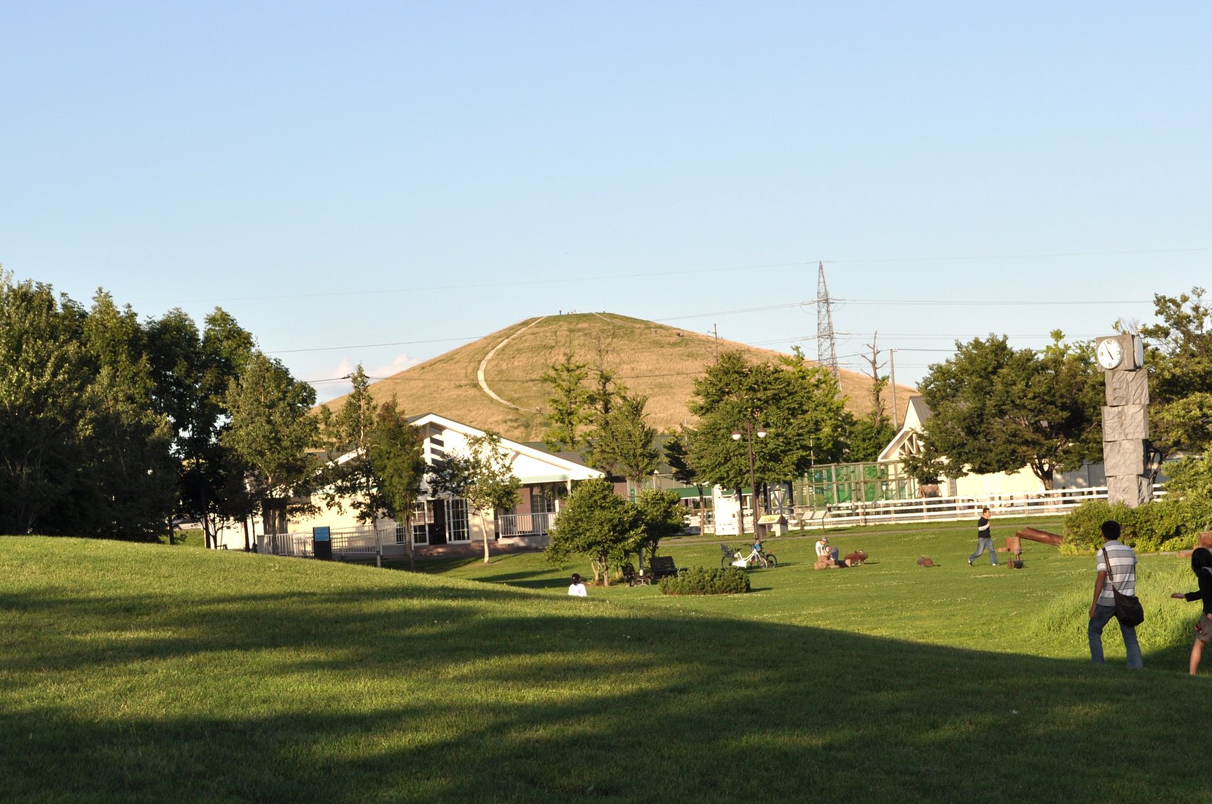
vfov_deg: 13.4
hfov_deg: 20.1
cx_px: 555
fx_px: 3416
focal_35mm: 102
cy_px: 340
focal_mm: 55
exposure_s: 1/400
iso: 200
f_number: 10
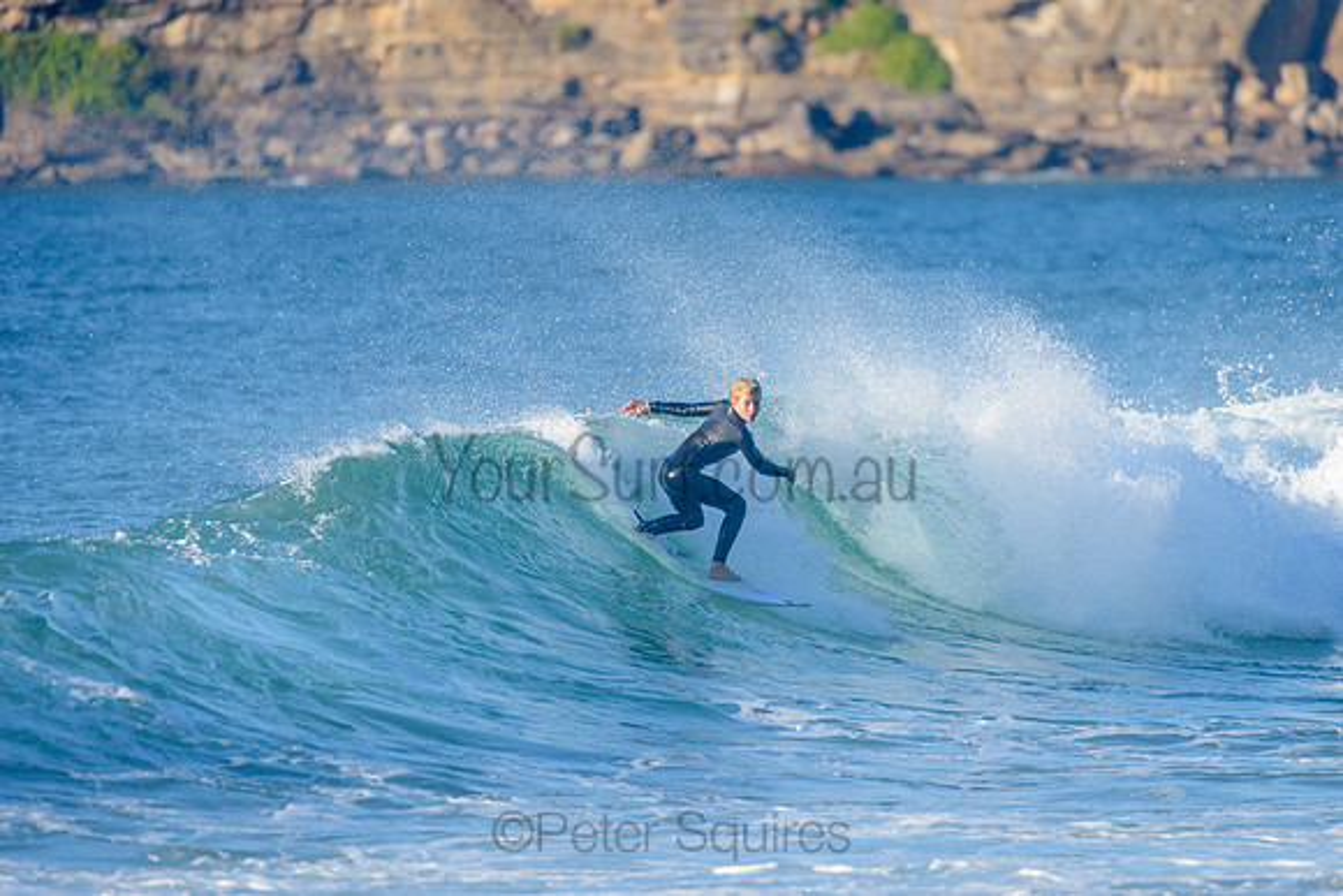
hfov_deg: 4.1
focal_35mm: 500
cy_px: 448
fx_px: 18667
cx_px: 672
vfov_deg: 2.7
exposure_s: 1/2000
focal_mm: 500
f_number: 5.6
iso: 360
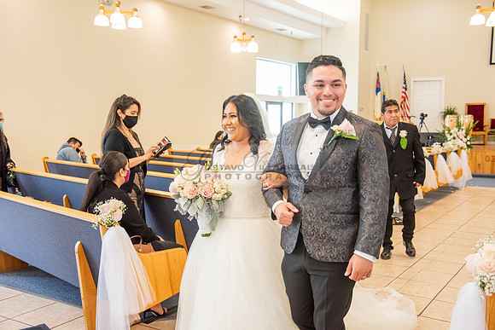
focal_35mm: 38
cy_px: 165
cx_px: 248
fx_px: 523
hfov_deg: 50.7
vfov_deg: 35.1
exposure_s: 1/100
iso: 1250
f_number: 5
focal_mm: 38
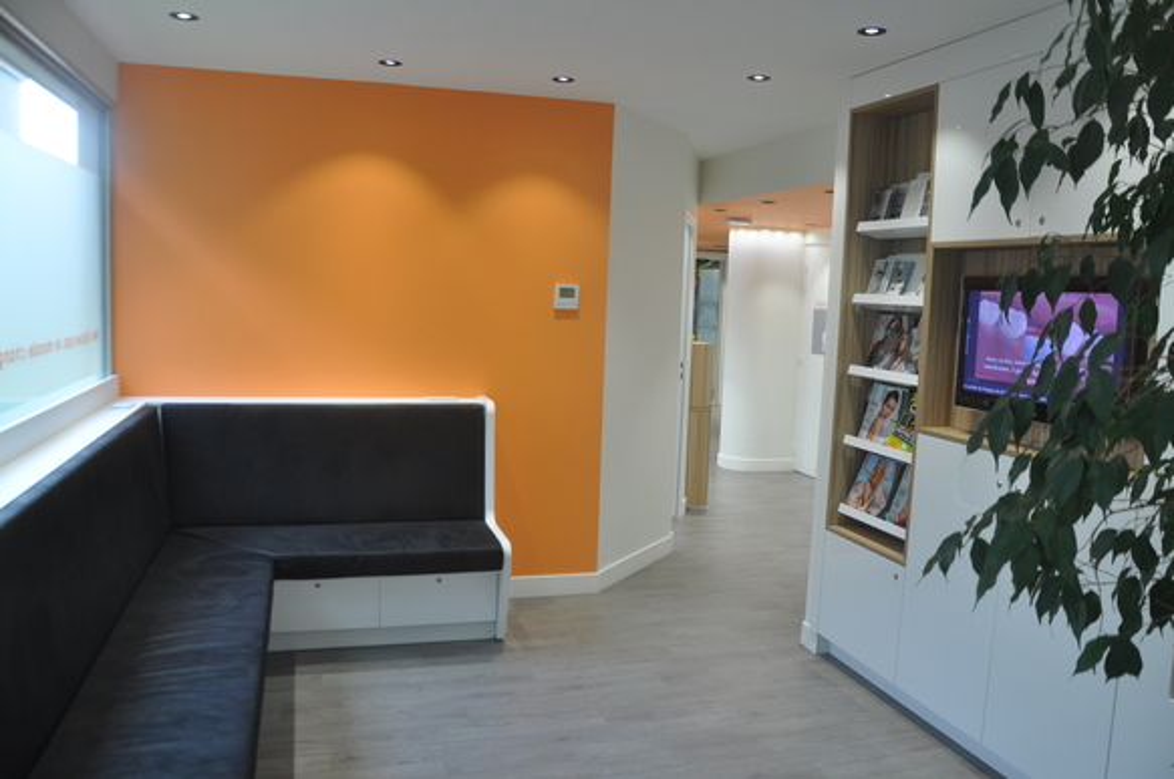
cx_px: 587
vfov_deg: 47.8
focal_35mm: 27
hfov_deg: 67.5
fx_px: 879
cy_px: 390
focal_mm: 18
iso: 500
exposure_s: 1/60
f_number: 4
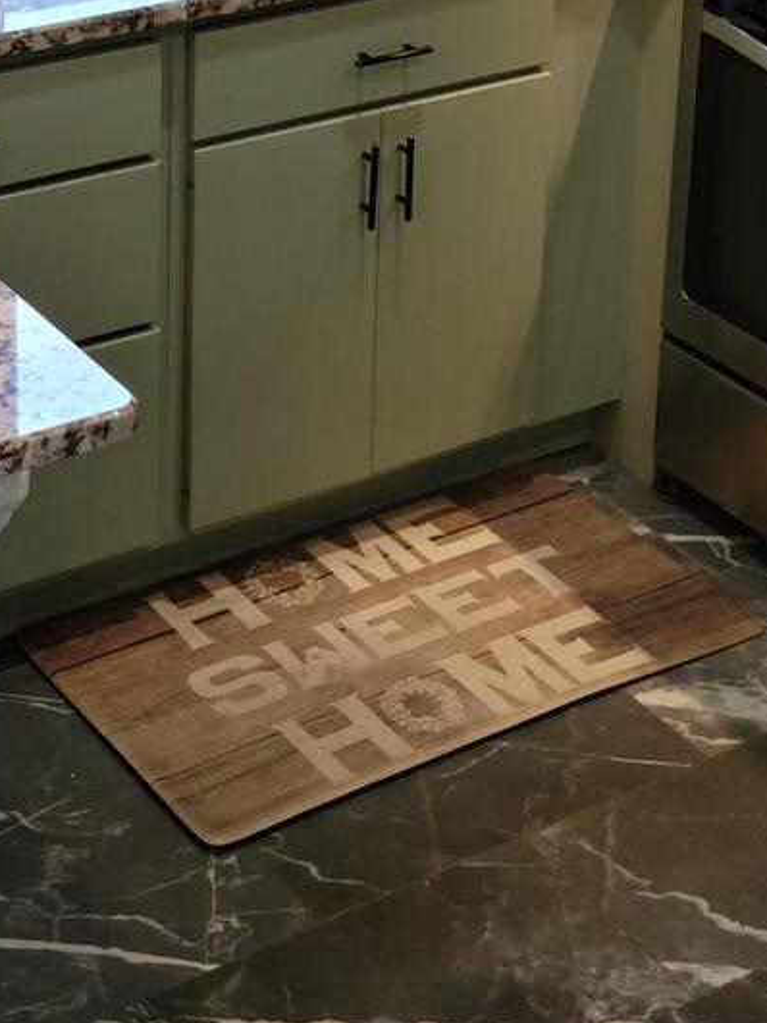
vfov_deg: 22.3
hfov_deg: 18.1
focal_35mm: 81
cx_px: 225
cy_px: -189
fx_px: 2394
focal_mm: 5.9
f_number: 2
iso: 100
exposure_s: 1/60
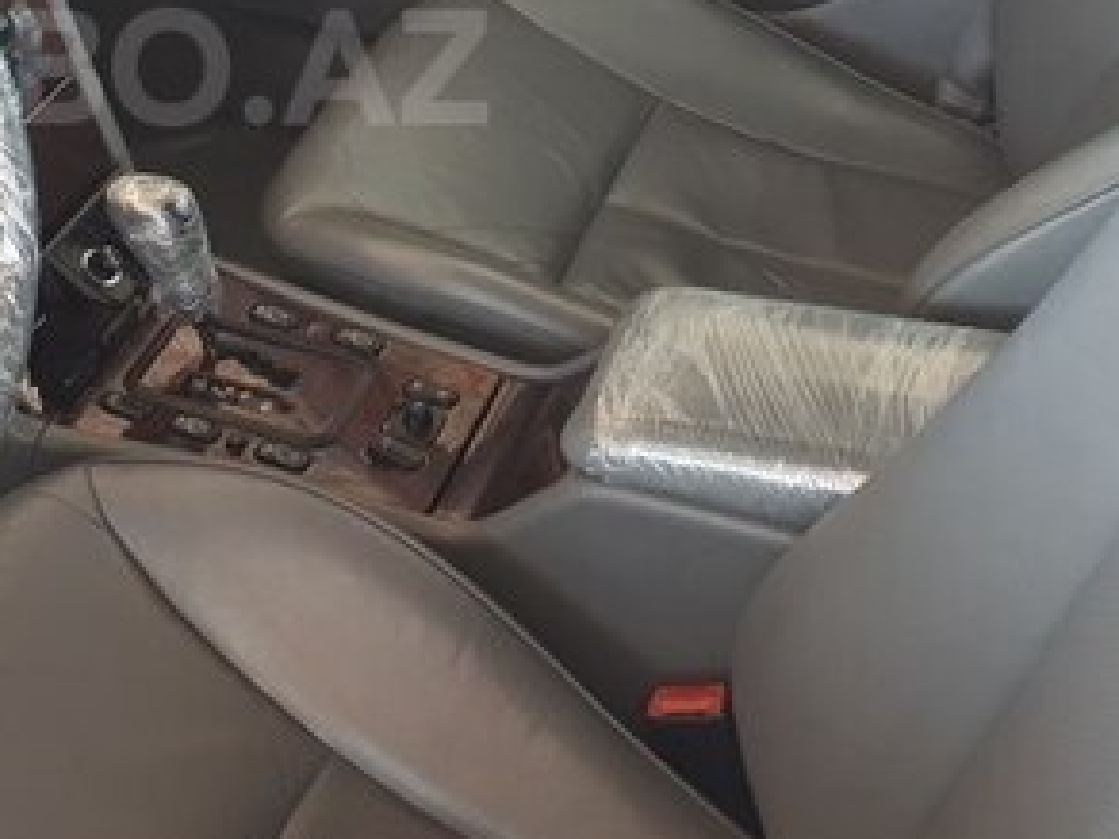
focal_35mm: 61
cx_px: 96
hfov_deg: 30.2
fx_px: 1972
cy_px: 67
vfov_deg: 23.3
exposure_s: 1/30
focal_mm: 3.6
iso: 50
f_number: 1.9
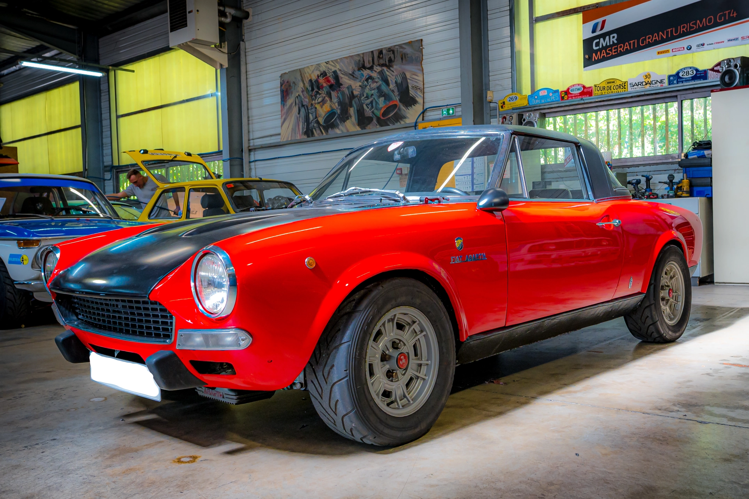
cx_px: 374
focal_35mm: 30
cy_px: 250
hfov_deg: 61.9
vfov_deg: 43.6
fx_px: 624
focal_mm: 20
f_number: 7.1
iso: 720
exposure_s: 1/100
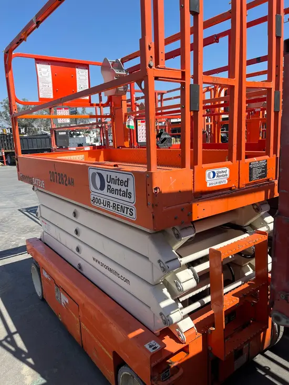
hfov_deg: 53.1
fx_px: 289
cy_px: 192
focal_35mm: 26
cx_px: 144
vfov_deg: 67.3
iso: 50
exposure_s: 1/2137
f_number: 1.6
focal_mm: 5.1
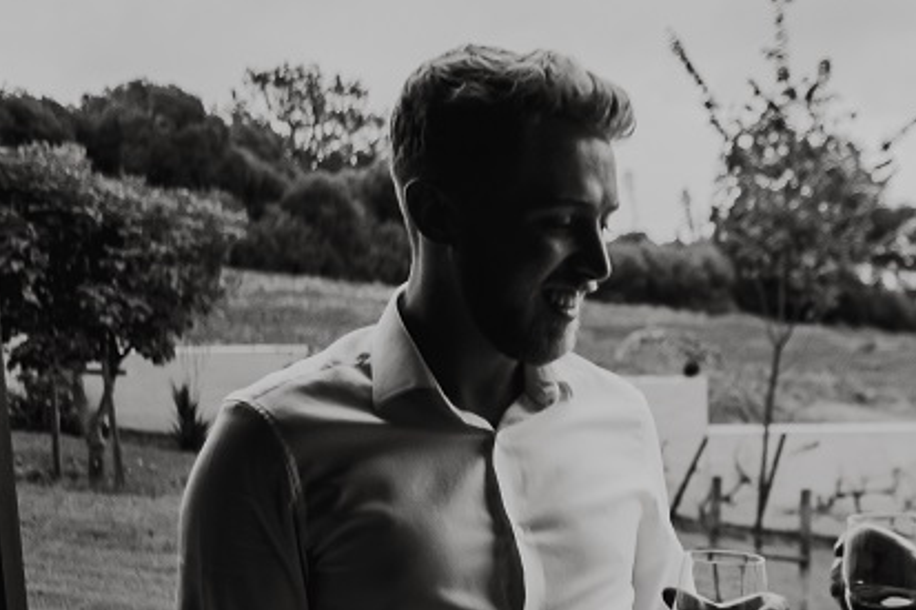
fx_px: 1501
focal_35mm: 59
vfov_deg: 22.3
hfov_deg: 31.6
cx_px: 894
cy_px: 572
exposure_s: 1/500
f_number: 3.5
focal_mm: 18
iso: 560
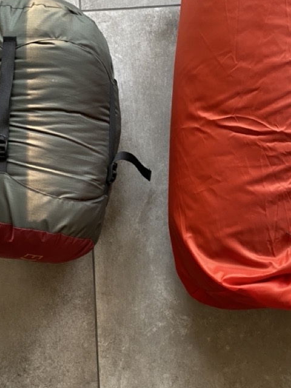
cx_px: 189
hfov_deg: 27.9
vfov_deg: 36.8
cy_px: 196
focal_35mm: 52
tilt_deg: -84.0
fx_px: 583
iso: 125
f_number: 1.8
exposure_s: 1/95
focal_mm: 4.25
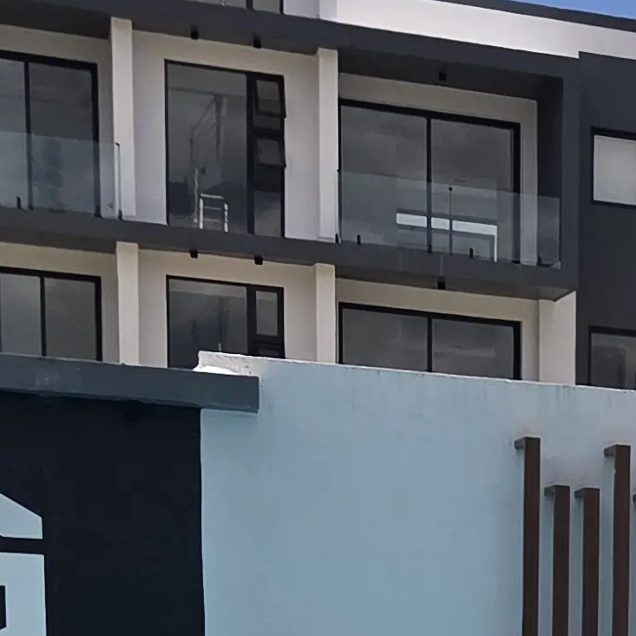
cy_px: 1002
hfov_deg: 14.2
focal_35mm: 111
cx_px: 1075
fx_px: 2307
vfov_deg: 14.5
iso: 64
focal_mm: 5.4
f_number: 1.8
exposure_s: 1/7891
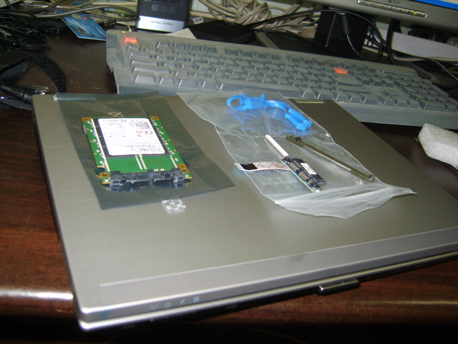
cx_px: 229
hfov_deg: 52.6
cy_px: 172
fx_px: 463
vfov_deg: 40.7
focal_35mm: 35
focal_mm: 7.4
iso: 100
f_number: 2.8
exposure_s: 1/30
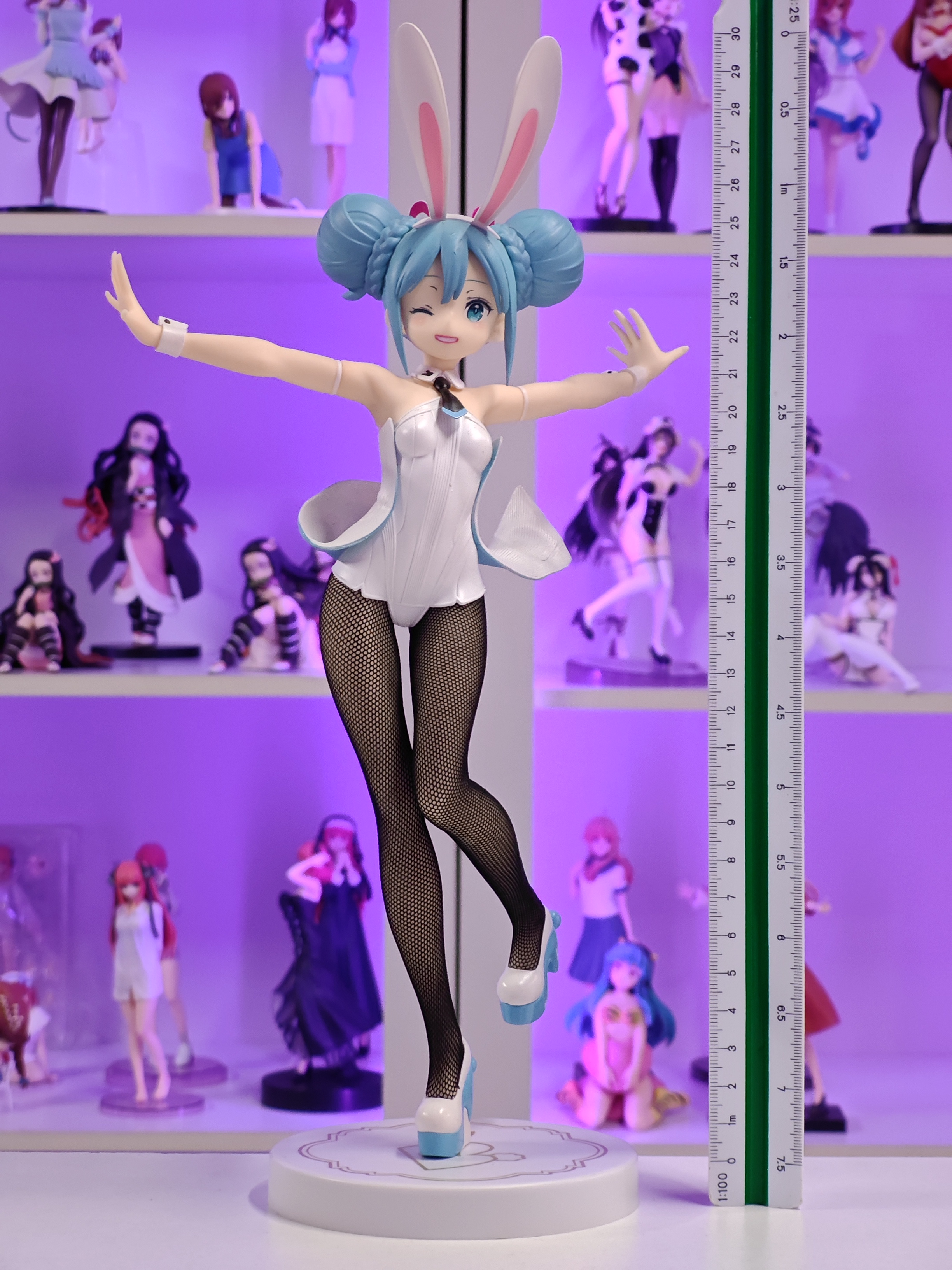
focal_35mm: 80
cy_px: 635
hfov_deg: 18.4
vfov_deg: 24.4
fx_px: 2934
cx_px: 476
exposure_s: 1/25
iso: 800
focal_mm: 7.48
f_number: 2.4
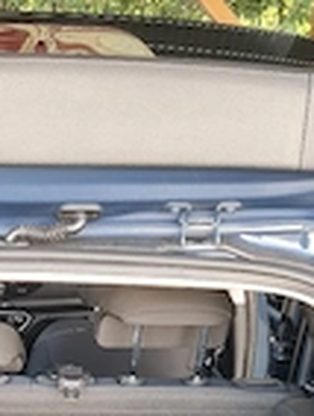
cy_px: 478
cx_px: -35
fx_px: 880
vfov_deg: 24.5
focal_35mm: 73
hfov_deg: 19.3
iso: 160
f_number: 1.8
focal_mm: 5.4
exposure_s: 1/100
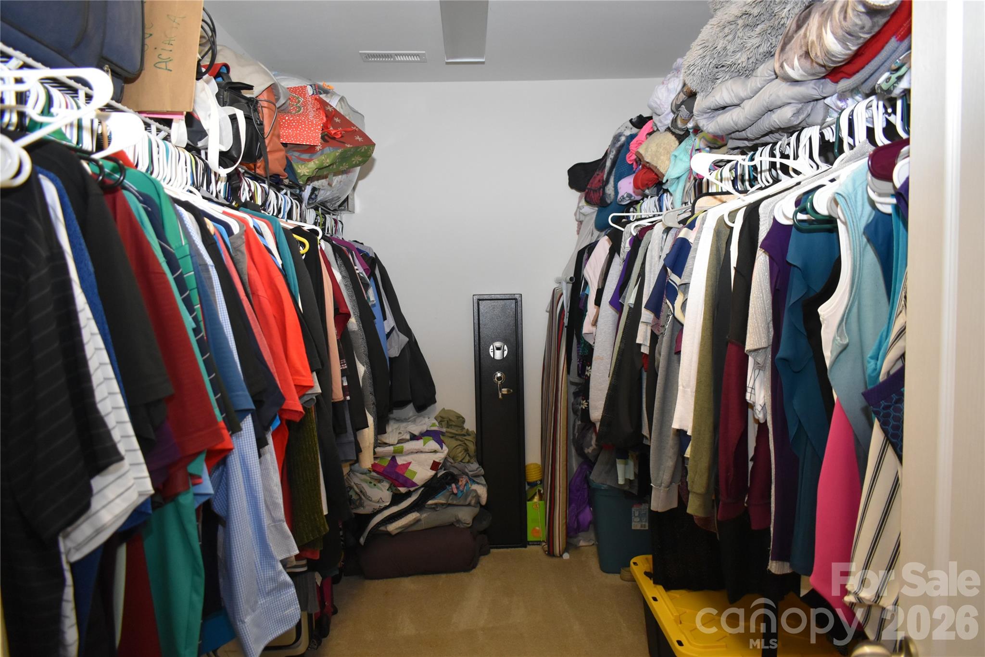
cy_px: 328
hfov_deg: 67.4
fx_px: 739
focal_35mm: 27
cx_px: 492
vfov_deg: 47.9
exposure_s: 1/125
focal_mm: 18
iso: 1600
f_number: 4
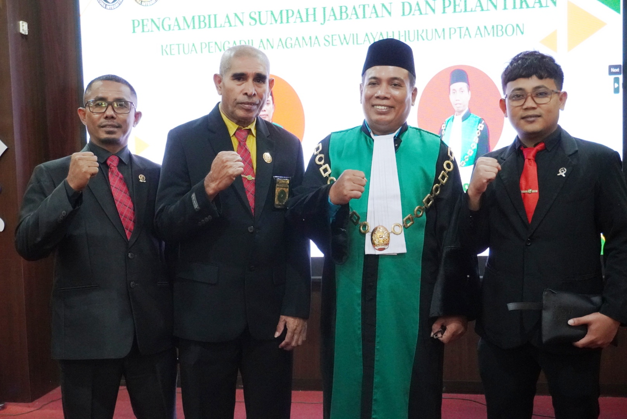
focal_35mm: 42
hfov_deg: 46.4
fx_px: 732
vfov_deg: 31.9
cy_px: 210
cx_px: 314
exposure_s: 1/100
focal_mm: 28
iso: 6400
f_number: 4.5
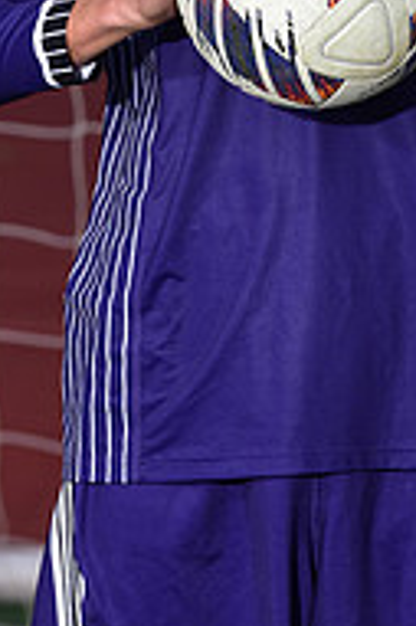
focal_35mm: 608
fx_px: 10557
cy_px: -210
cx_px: 277
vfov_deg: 3.4
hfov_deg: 2.3
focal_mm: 200
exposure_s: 1/250
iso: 400
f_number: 7.1
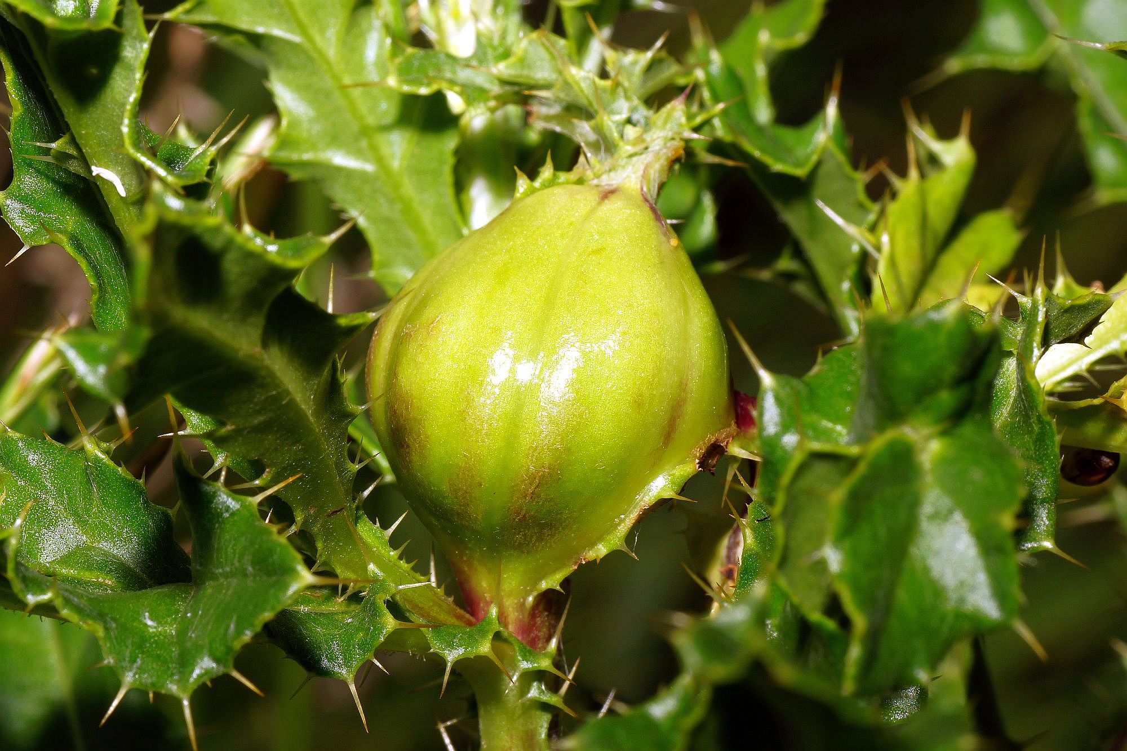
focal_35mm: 135
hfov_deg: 15.2
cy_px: 376
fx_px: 4226
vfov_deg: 10.2
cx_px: 564
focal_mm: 90
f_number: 16
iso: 100
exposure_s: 1/160
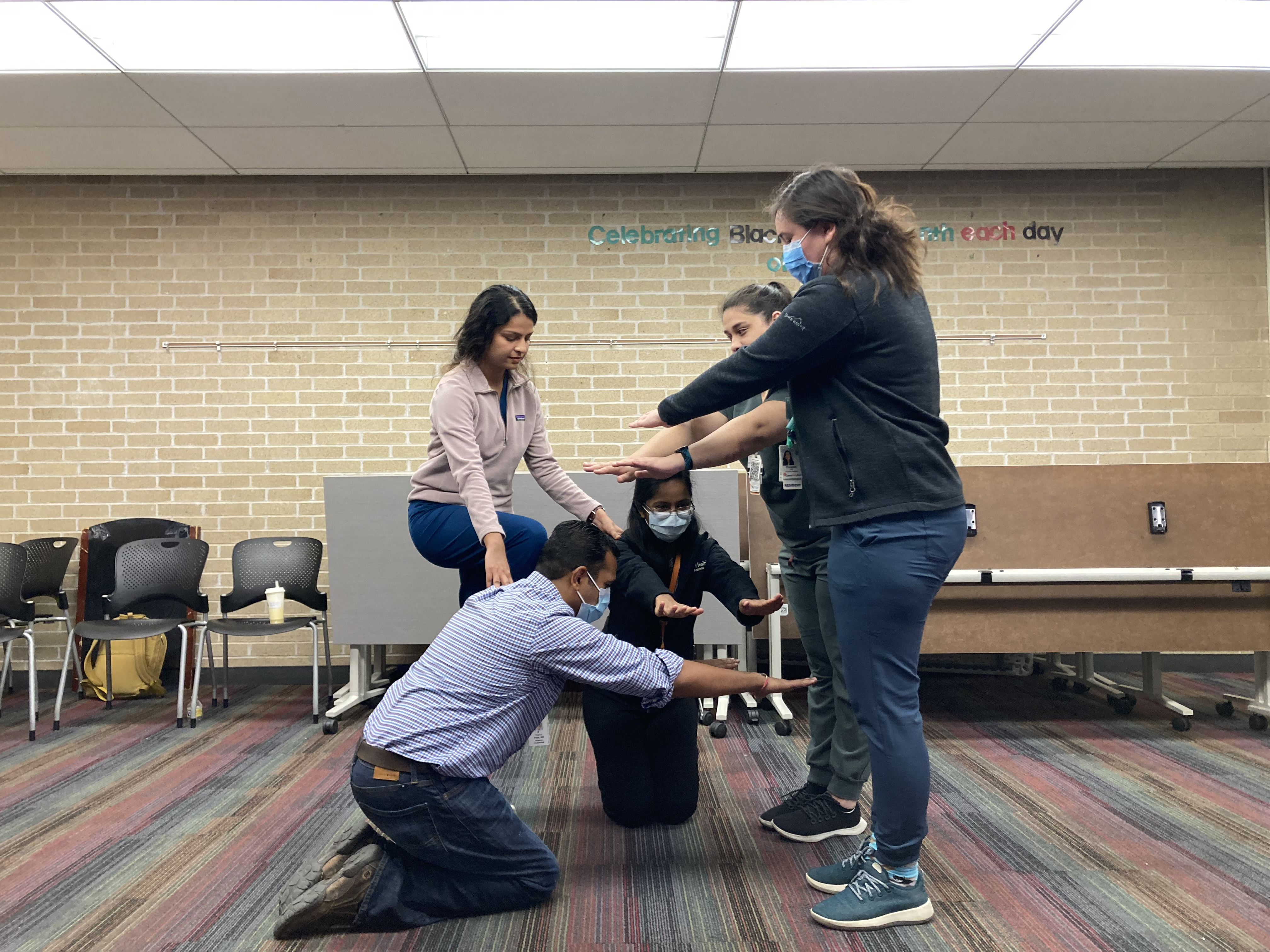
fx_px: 1027
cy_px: 476
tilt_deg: +2.7
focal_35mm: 28
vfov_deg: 49.7
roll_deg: -0.1
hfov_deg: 63.4
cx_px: 635
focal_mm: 3.99
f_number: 1.8
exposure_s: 1/60
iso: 160
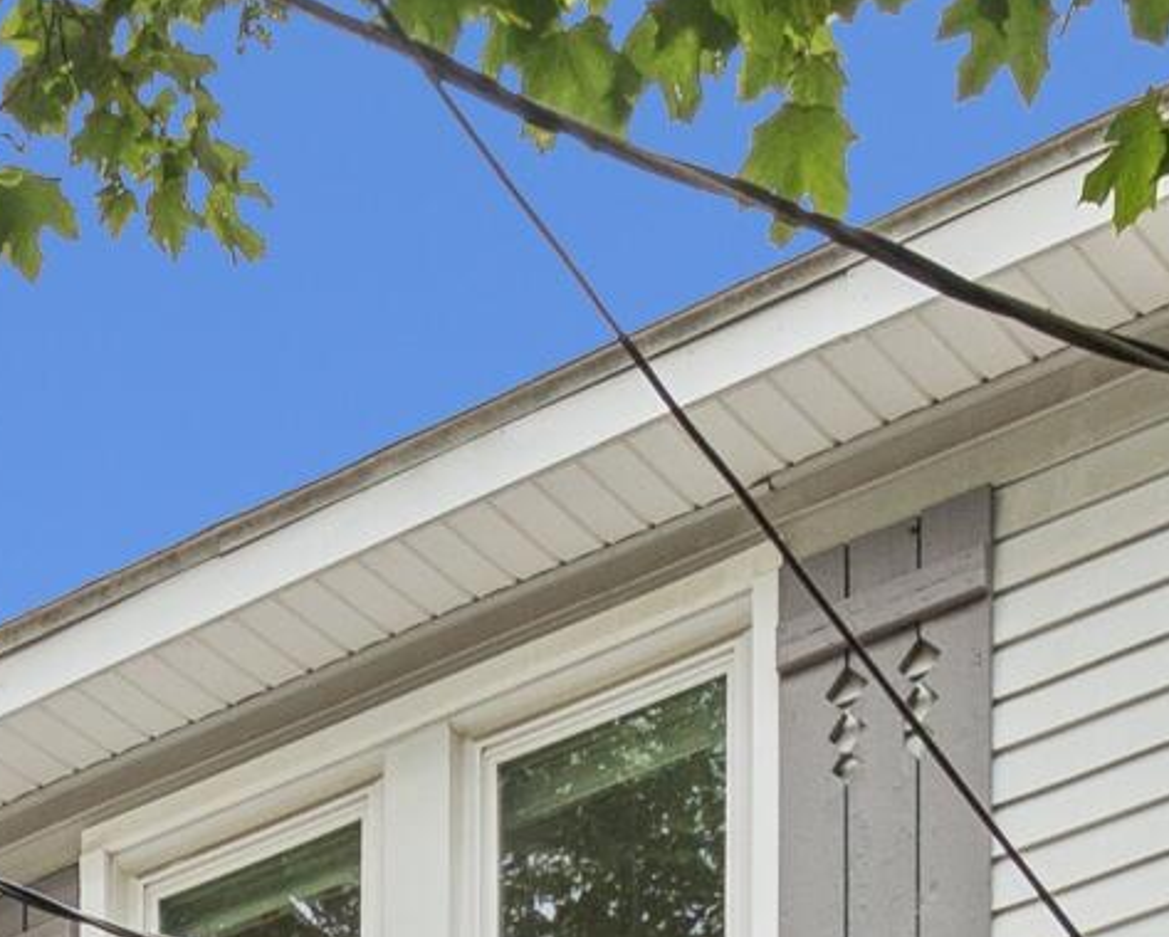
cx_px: -166
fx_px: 3912
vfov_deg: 11.7
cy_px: 2092
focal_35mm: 113
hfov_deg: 16.4
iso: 400
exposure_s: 1/200
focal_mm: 19
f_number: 8
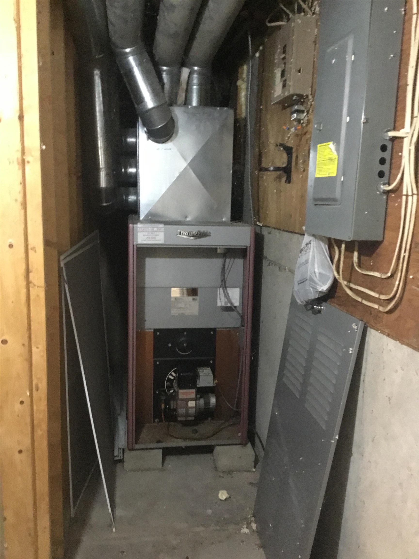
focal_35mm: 31
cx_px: 210
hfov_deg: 45.4
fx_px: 500
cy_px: 280
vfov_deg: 58.4
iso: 500
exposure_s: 1/15
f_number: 2.4
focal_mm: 3.3
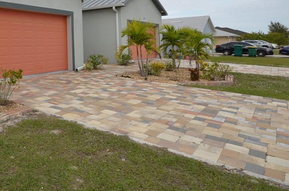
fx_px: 248
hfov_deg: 53.2
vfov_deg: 39.2
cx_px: 31
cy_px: 20
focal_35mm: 31
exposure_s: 1/250
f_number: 8
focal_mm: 10
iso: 160
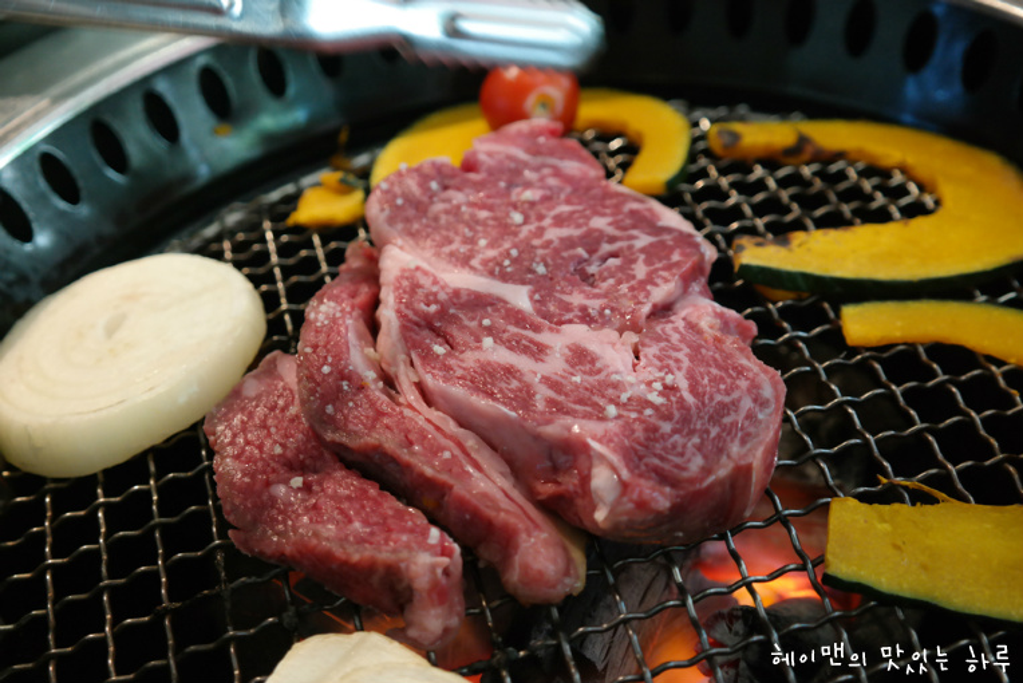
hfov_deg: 42.7
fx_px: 1308
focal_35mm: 46
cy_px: 342
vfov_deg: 29.3
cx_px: 512
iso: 1600
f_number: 4.5
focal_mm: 30
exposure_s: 1/50
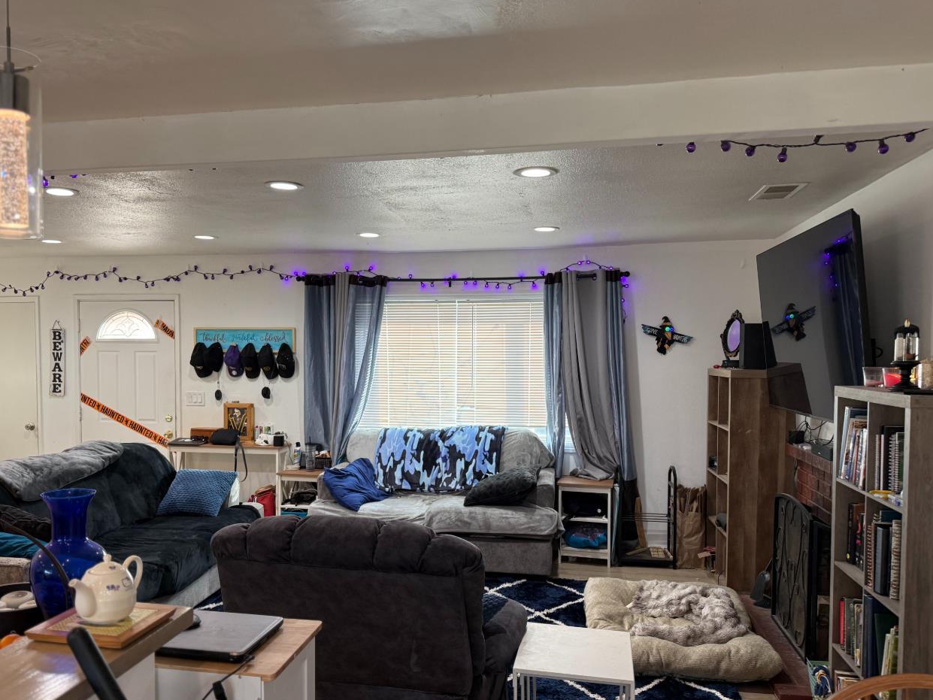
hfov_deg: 61.4
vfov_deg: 48.2
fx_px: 782
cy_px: 380
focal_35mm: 29
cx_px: 407
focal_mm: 6.76
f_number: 1.78
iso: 200
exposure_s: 1/120
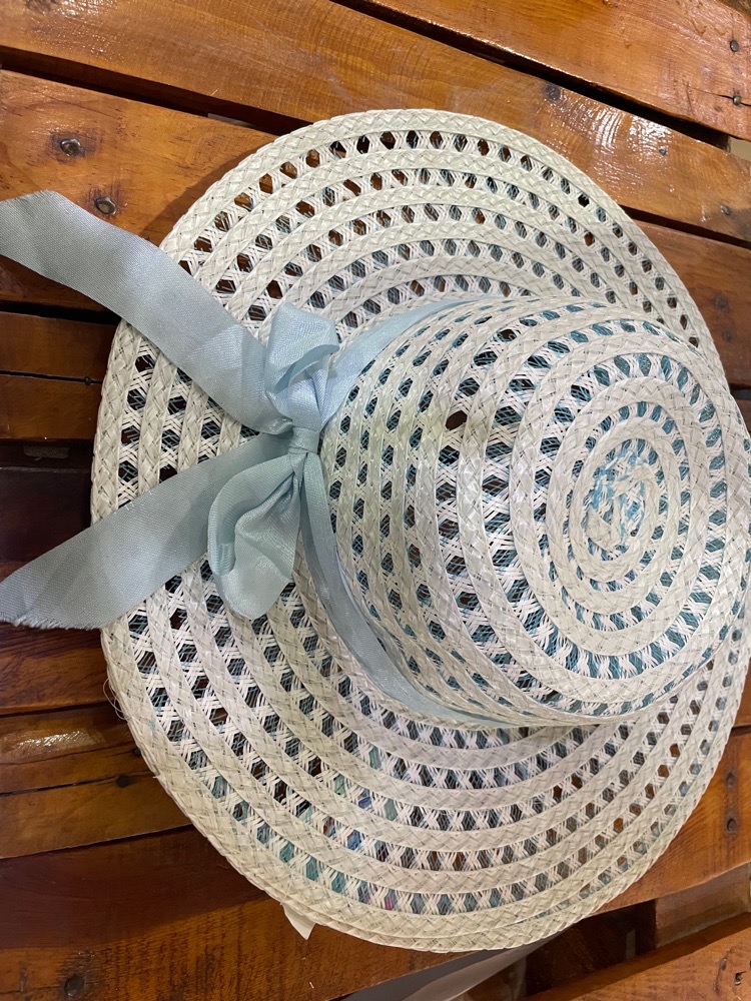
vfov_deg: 67.3
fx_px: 752
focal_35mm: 26
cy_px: 500
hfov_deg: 53.1
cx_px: 376
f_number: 1.6
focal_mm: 4.2
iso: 160
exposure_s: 1/50
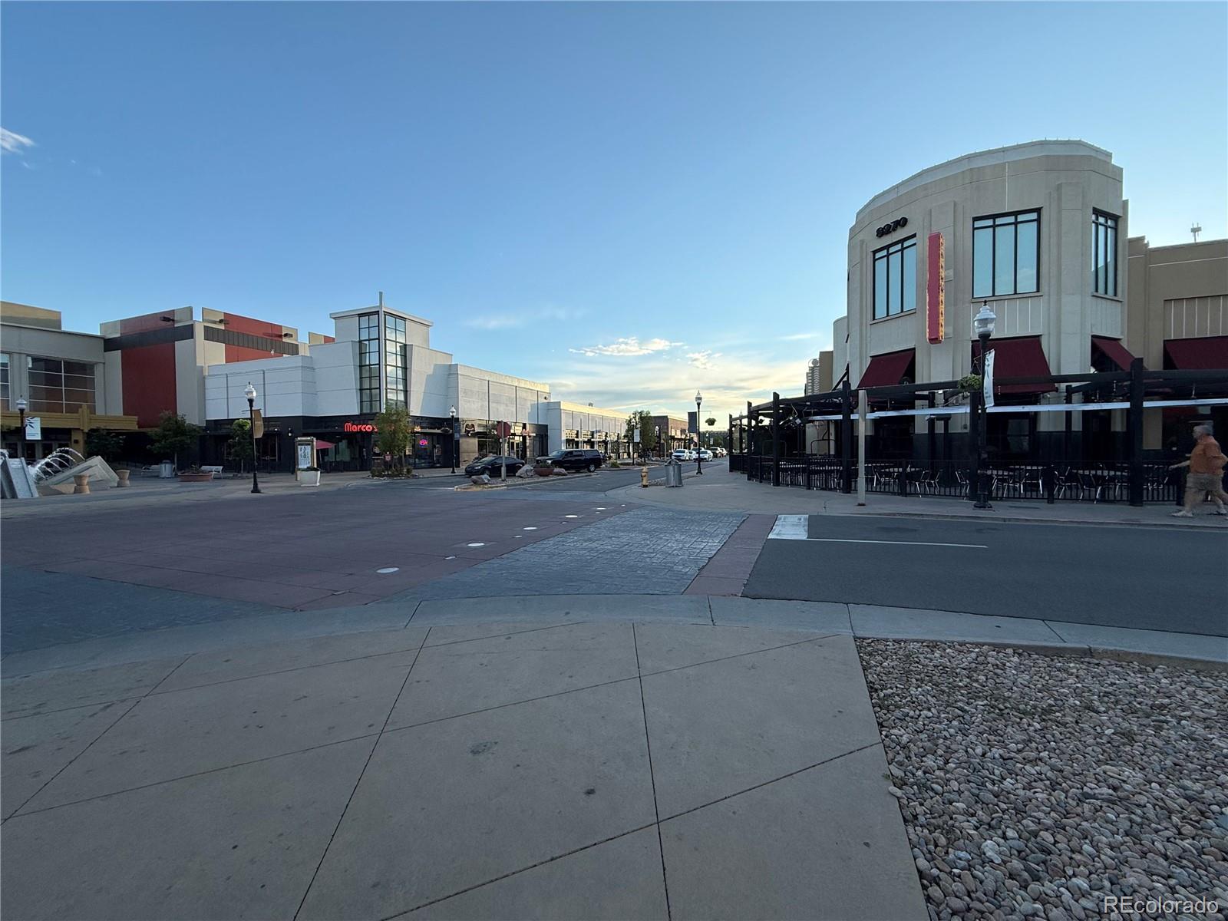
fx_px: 497
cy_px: 460
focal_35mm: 14
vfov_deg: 85.7
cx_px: 614
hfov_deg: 102.1
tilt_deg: -0.9
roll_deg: +1.7
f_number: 2.2
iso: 50
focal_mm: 2.22
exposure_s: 1/742
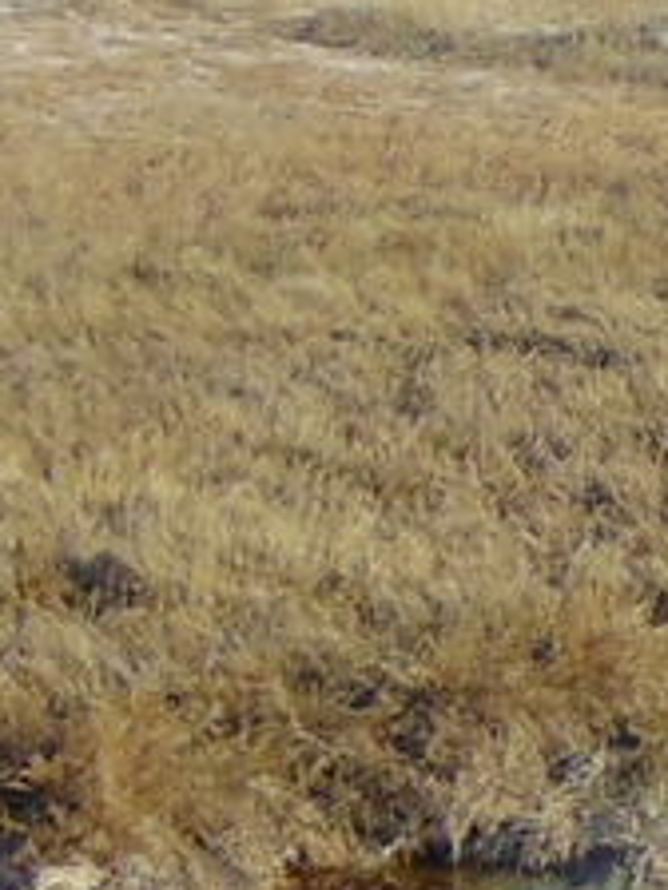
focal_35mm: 214
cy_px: 501
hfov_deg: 6.3
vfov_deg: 9.2
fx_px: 5506
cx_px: 2131
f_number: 3
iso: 80
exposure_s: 1/800
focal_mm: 4.5
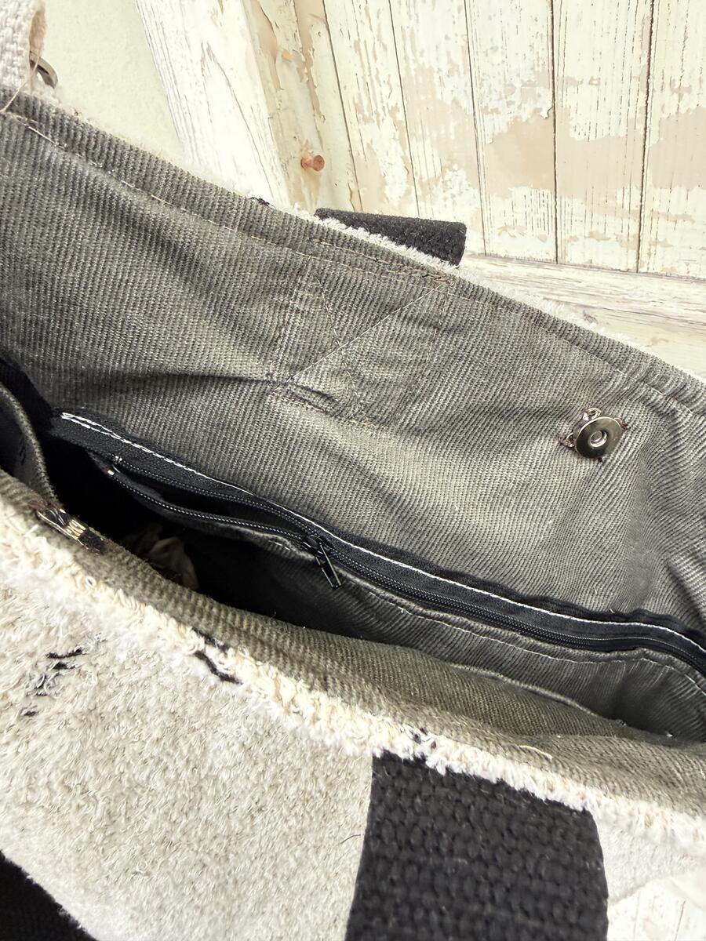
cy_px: 470
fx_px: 653
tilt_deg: -39.0
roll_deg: +18.9
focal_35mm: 24
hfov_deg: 56.8
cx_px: 353
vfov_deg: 71.6
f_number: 2.2
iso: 200
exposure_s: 1/99
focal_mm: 2.22
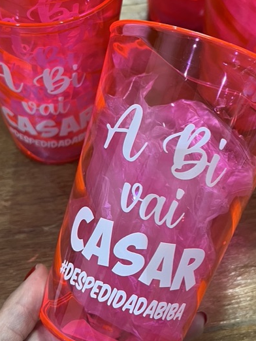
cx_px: 124
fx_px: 502
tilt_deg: -52.9
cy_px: 135
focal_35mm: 51
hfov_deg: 28.6
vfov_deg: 37.3
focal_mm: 5.7
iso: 200
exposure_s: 1/60
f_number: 1.5
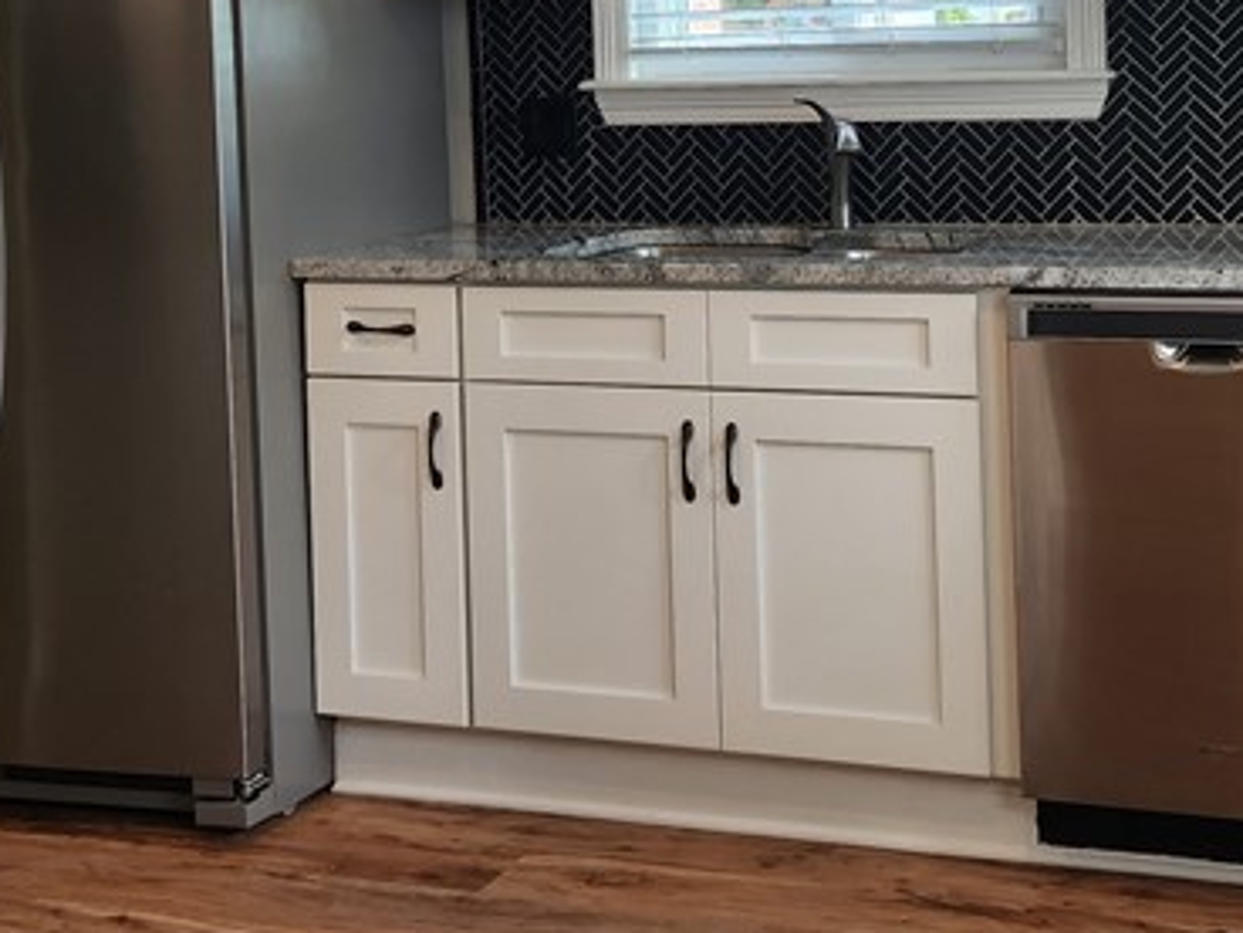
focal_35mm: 64
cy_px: 108
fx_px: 2298
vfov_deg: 22.4
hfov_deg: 30.2
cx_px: 767
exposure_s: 1/180
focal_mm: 5.4
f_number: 1.8
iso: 100
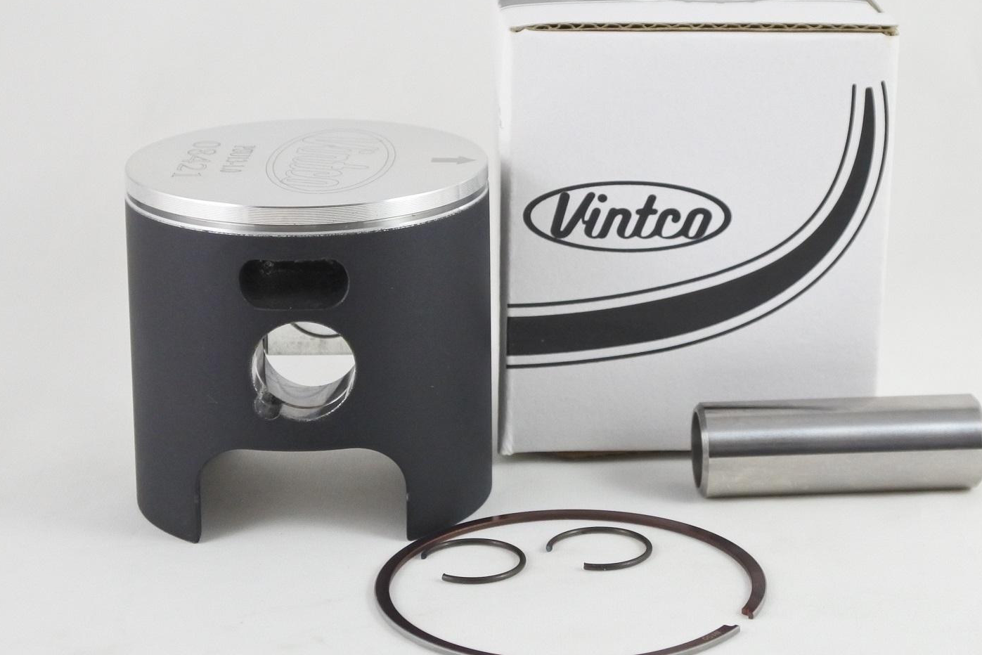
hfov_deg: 30.1
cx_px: 515
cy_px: 301
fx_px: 1828
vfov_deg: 20.3
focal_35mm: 67
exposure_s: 1/125
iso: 640
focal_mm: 17.6
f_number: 4.5
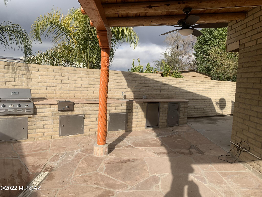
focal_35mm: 26
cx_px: 131
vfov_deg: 53.1
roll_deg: -3.6
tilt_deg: -4.3
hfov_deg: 67.3
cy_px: 98
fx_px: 197
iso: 25
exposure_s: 1/1916
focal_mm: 4.25
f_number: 1.8
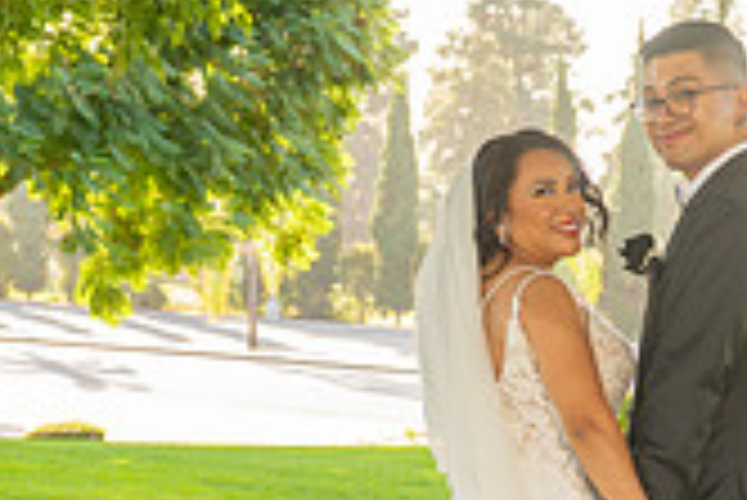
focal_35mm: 112
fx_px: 2326
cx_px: 346
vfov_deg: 11.8
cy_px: 733
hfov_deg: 18.2
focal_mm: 24
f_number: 3.5
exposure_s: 1/200
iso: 200
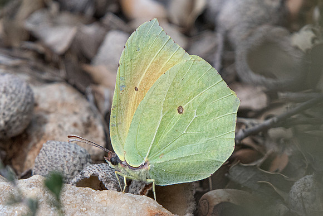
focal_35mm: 992
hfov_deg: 2.1
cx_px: 182
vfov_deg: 1.4
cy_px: 106
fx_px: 8906
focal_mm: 400
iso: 800
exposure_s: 1/1600
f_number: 8
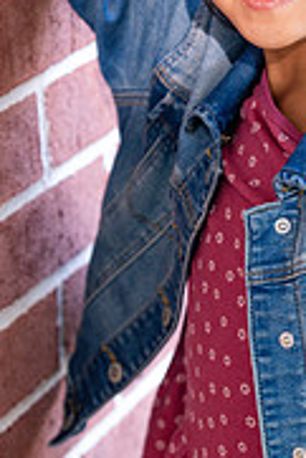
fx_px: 1960
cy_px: 192
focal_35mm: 154
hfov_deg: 8.9
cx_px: 253
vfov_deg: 13.3
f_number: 2.8
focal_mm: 62
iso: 640
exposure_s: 1/125
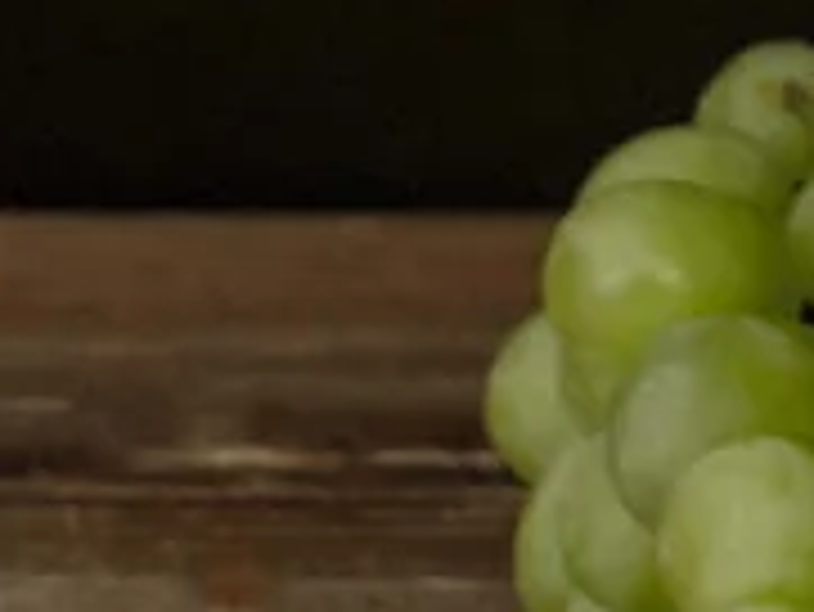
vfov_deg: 4.1
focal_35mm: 359
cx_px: 1637
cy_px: -200
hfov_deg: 5.4
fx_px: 8448
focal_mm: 25
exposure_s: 1/125
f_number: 5
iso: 200
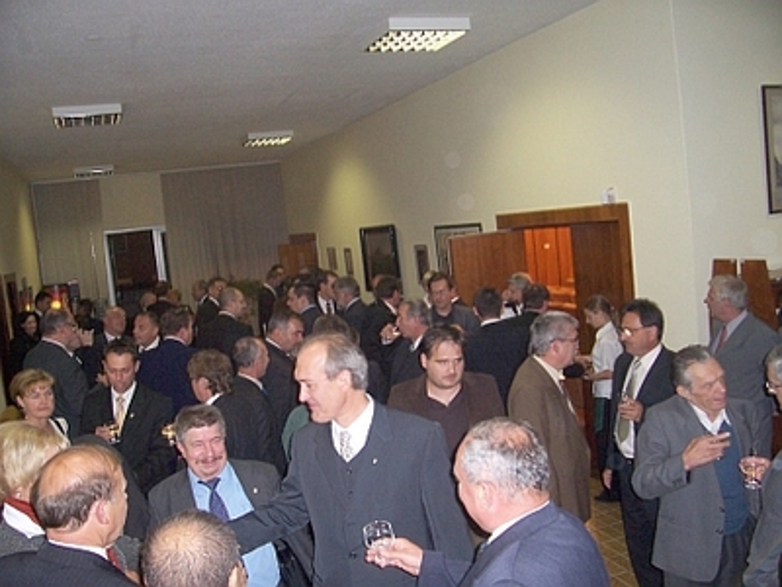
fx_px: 768
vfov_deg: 41.8
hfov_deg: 54.0
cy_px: 294
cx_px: 391
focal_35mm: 34
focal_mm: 5.6
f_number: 2.7
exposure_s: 1/60
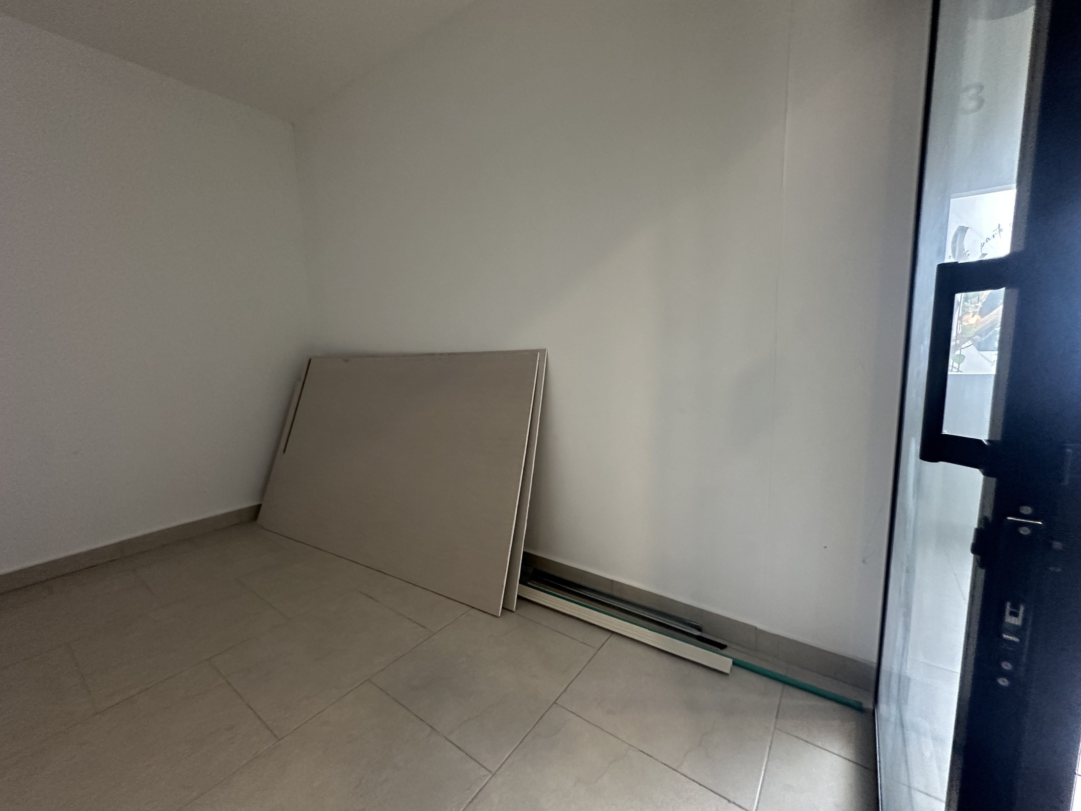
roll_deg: -0.4
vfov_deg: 85.7
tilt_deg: -4.0
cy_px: 406
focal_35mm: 14
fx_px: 437
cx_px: 540
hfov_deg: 102.1
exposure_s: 1/60
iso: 400
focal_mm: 2.22
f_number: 2.2
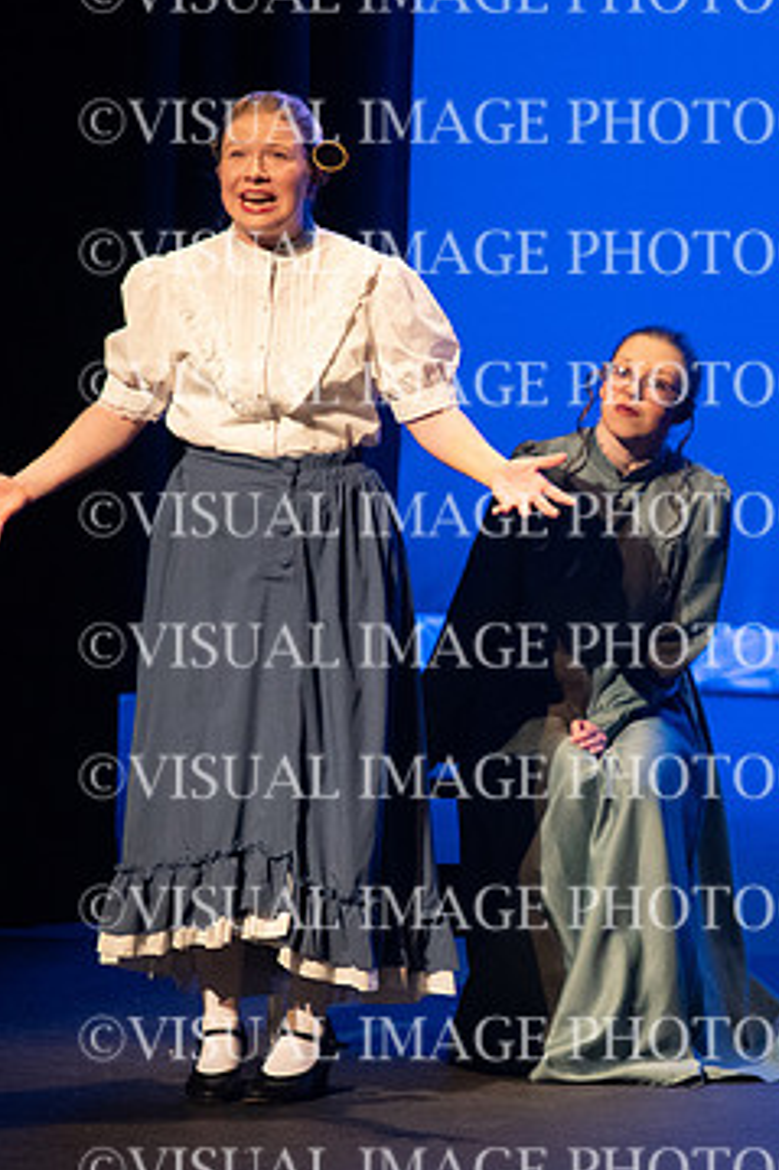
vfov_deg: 3.0
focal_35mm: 678
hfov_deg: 2.0
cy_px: 580
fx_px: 22026
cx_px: 551
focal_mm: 420
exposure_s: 1/160
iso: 10000
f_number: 6.3
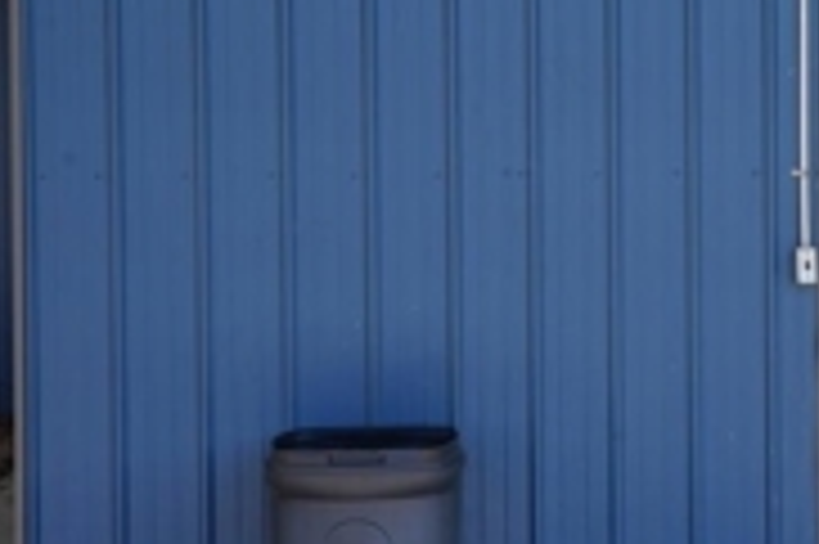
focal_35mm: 104
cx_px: 868
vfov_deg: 13.1
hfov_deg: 19.0
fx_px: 2364
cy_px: 207
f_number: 11
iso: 200
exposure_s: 1/50
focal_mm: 42
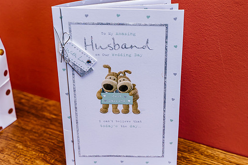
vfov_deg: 20.6
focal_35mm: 66
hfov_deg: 30.4
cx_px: 149
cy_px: 78
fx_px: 455
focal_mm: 52
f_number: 4
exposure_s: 1/160
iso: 800
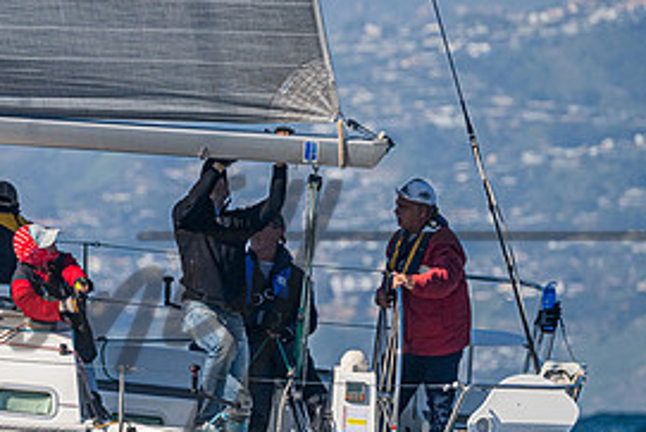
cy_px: 388
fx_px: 14434
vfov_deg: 1.7
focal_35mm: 804
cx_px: 2
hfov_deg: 2.6
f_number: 6.3
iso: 400
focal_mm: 310
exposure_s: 1/6400
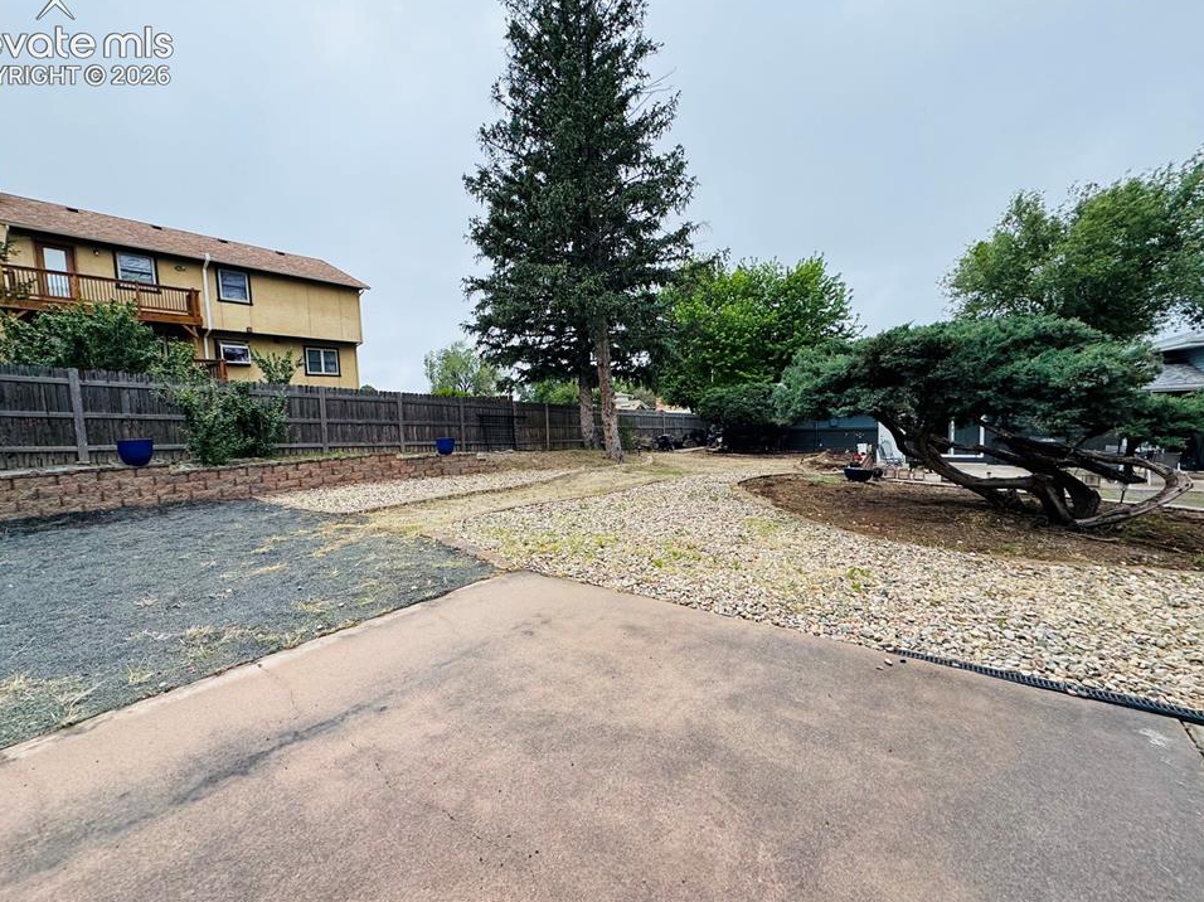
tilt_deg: -2.8
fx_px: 521
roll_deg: -0.5
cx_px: 572
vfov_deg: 81.7
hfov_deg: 98.1
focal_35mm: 15
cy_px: 457
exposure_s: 1/501
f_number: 2.2
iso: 40
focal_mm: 2.22
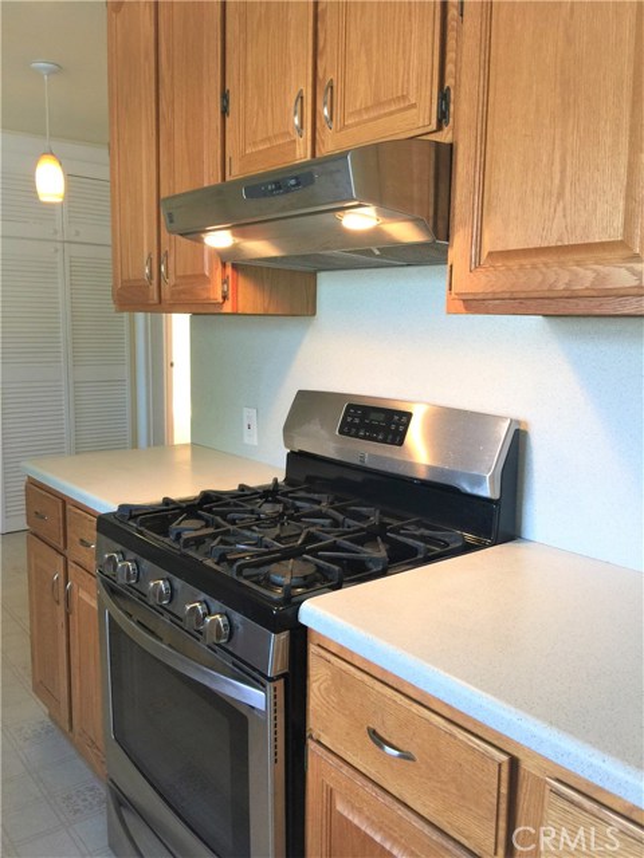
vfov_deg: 61.7
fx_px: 719
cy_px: 429
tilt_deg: -8.3
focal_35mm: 29
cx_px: 322
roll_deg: -0.4
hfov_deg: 48.2
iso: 32
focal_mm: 4.15
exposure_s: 1/30
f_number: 2.2
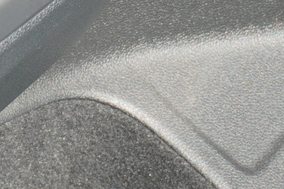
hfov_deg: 5.9
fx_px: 2737
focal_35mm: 347
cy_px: -180
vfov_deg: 3.9
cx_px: 44
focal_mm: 44
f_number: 5.6
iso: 125
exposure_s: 1/80
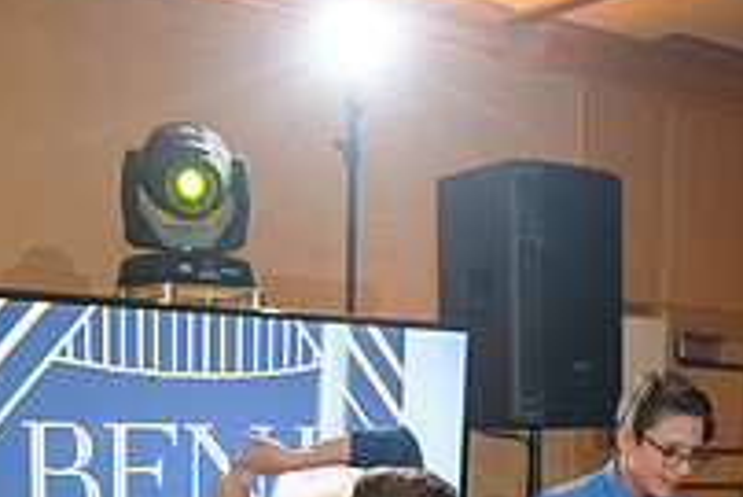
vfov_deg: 18.3
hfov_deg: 29.2
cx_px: 405
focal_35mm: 69
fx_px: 1425
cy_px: 657
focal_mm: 24
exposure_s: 1/125
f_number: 3.2
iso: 1600
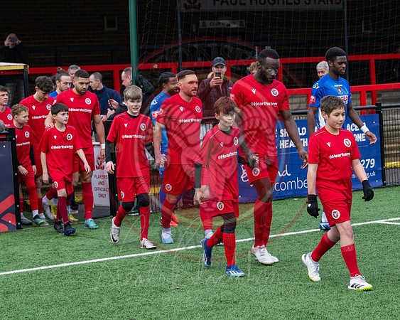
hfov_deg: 17.2
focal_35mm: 112
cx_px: 244
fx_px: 1321
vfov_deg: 13.8
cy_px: 147
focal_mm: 88
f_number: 5
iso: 250
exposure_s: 1/250
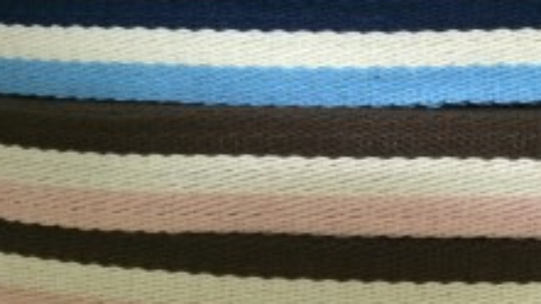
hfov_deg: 28.4
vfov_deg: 16.3
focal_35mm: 74
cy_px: 159
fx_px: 1061
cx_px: 368
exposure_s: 1/17
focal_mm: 4.12
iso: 400
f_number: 2.2
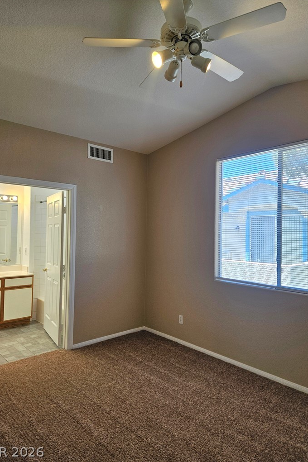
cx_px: 153
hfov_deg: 53.1
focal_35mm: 24
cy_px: 231
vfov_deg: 73.8
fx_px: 308
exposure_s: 1/120
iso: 64
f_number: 1.8
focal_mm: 5.4
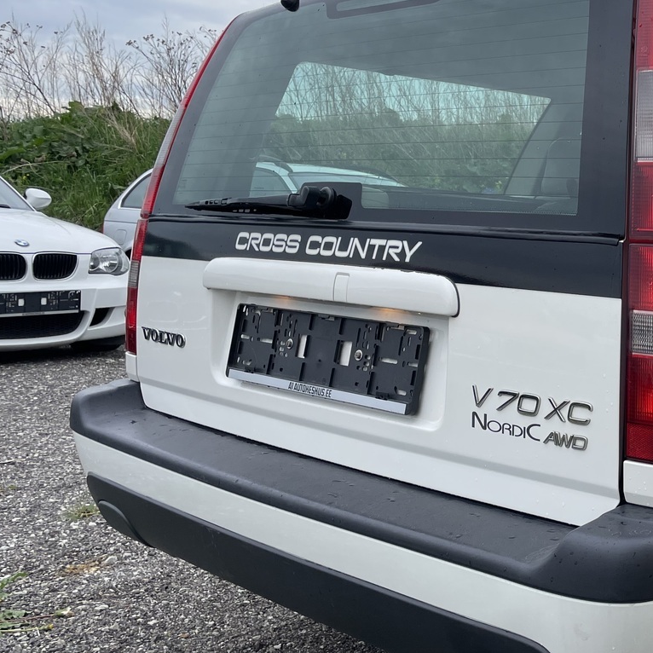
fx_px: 1024
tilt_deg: -6.0
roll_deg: -2.0
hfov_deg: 32.1
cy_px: 334
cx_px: 675
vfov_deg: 35.4
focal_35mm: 48
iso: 32
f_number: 1.6
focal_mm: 4.2
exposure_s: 1/932
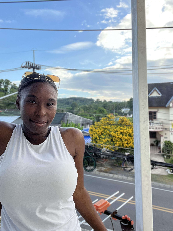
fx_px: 200
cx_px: 86
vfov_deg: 60.0
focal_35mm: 30
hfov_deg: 46.8
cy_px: 116
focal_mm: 2.71
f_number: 2.2
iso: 32
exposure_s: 1/185
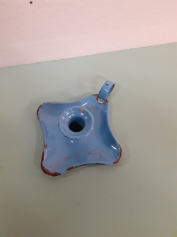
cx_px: 88
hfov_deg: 51.4
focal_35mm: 27
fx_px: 184
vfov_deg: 65.3
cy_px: 118
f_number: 1.9
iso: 250
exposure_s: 1/33
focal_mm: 3.6
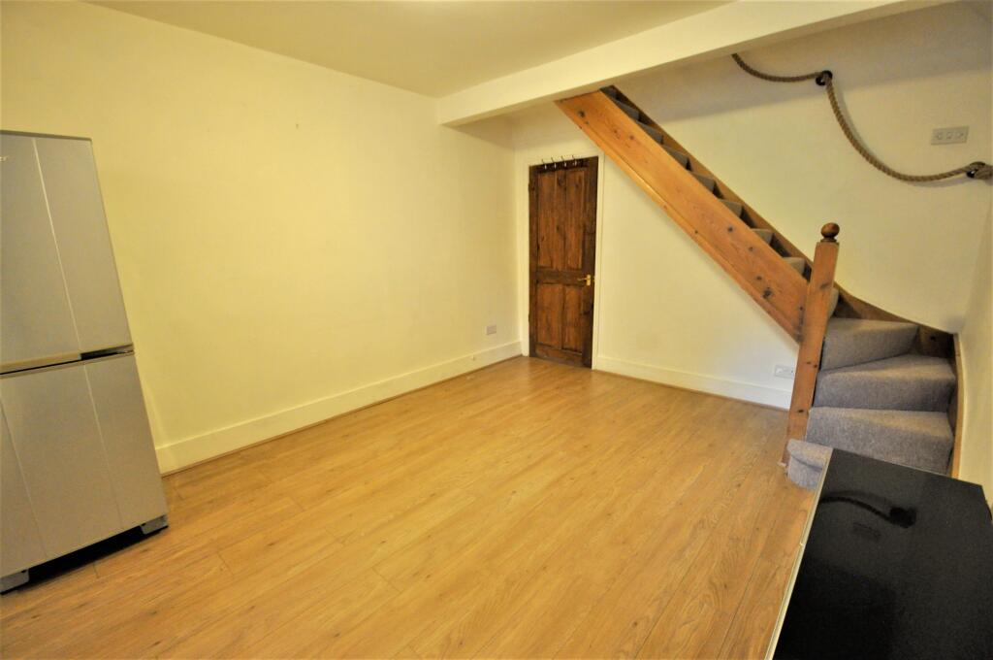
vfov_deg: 77.2
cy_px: 330
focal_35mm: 15
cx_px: 496
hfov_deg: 100.5
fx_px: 413
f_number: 4
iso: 1600
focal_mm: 10
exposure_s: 1/20
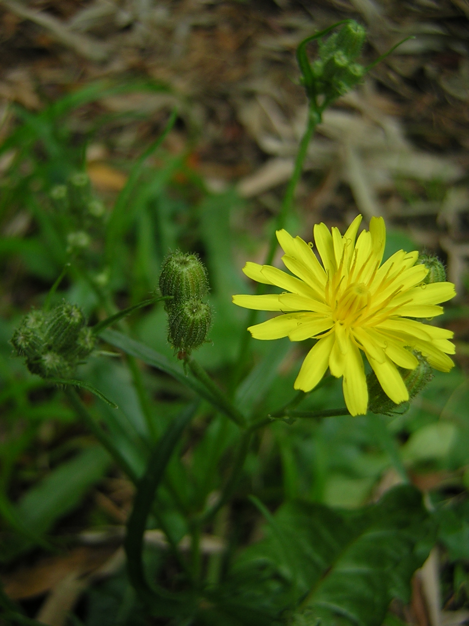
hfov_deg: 39.7
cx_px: 234
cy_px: 313
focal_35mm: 36
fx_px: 650
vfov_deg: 51.4
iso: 100
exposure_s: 1/227
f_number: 2.6
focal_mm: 4.7
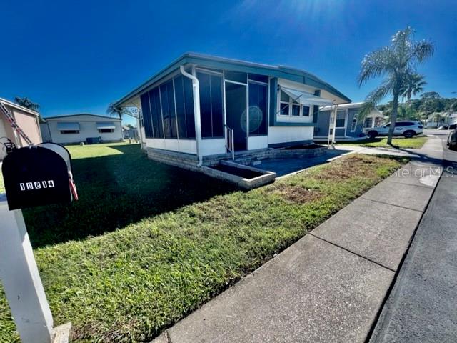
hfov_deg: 106.2
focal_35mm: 13
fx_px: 172
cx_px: 228
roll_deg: +2.2
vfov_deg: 89.9
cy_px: 172
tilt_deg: -13.1
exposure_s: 1/673
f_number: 1.8
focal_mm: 1.57
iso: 32
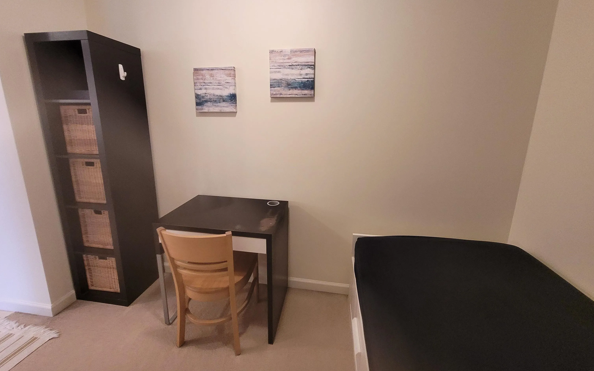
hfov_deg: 105.3
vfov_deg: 78.2
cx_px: 296
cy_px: 160
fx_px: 227
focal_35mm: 14
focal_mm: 1.74
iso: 320
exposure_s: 1/40
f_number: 2.2
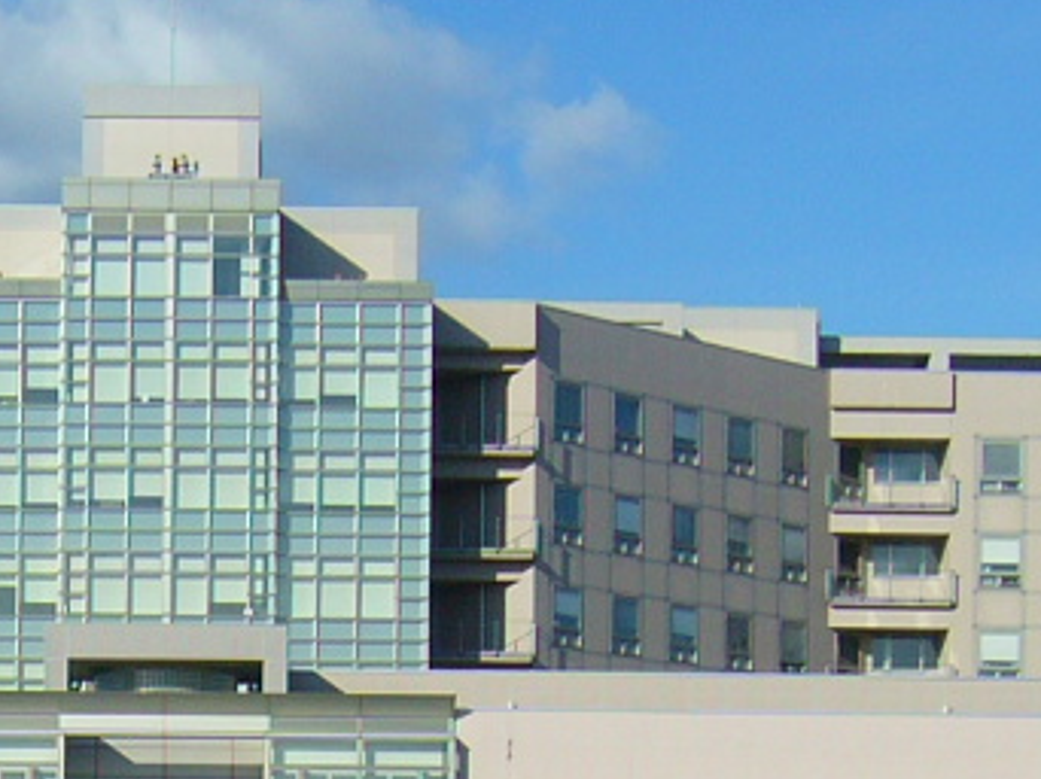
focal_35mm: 131
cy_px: 1147
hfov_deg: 14.9
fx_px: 3937
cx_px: 140
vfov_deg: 10.9
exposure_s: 1/500
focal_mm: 5.8
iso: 64
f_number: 5.6
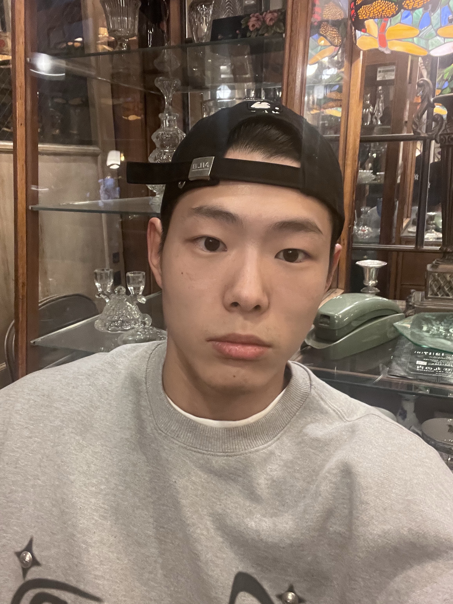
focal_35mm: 30
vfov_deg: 60.0
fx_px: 523
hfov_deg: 46.8
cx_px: 226
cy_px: 302
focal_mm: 2.71
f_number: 2.2
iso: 400
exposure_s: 1/30
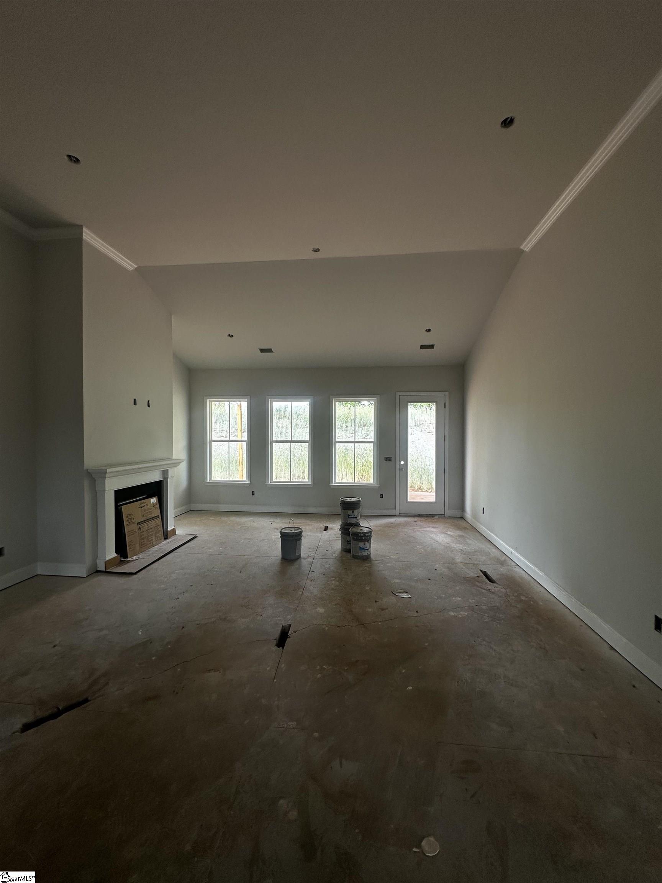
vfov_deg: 102.1
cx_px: 331
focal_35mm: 14
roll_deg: -1.0
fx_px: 357
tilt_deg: +0.3
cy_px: 442
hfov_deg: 85.7
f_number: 2.2
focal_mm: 2.22
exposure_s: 1/99
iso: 64
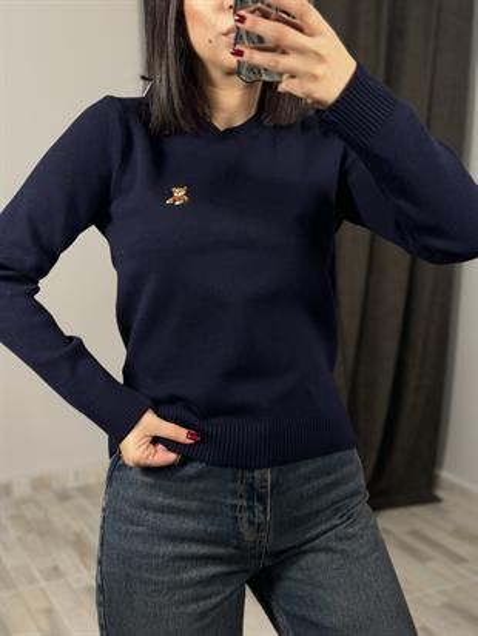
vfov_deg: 39.6
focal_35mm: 48
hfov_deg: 30.3
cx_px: 239
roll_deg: +0.9
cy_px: 318
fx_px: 883
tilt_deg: -33.5
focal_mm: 6.86
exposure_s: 1/50
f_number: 1.78
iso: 125
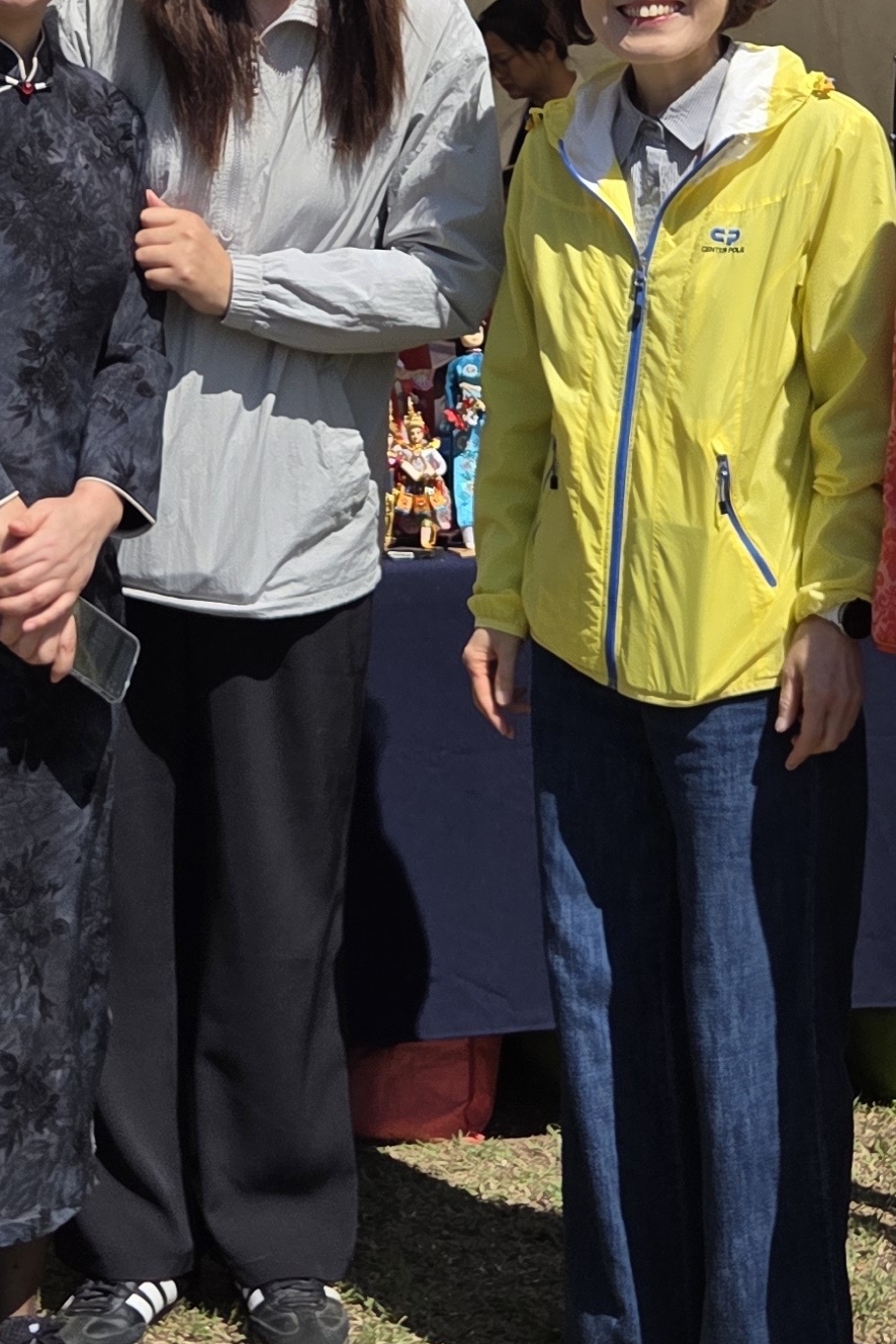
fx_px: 2688
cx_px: 221
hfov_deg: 18.8
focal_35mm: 72
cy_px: 146
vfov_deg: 27.1
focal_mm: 5.4
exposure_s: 1/10000
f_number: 1.8
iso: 80
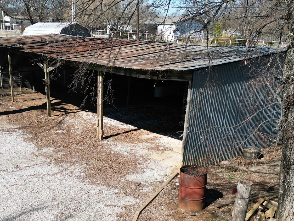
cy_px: 166
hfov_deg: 44.9
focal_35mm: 41
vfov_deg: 34.4
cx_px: 92
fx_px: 348
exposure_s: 1/2500
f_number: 1.7
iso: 140
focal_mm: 6.72
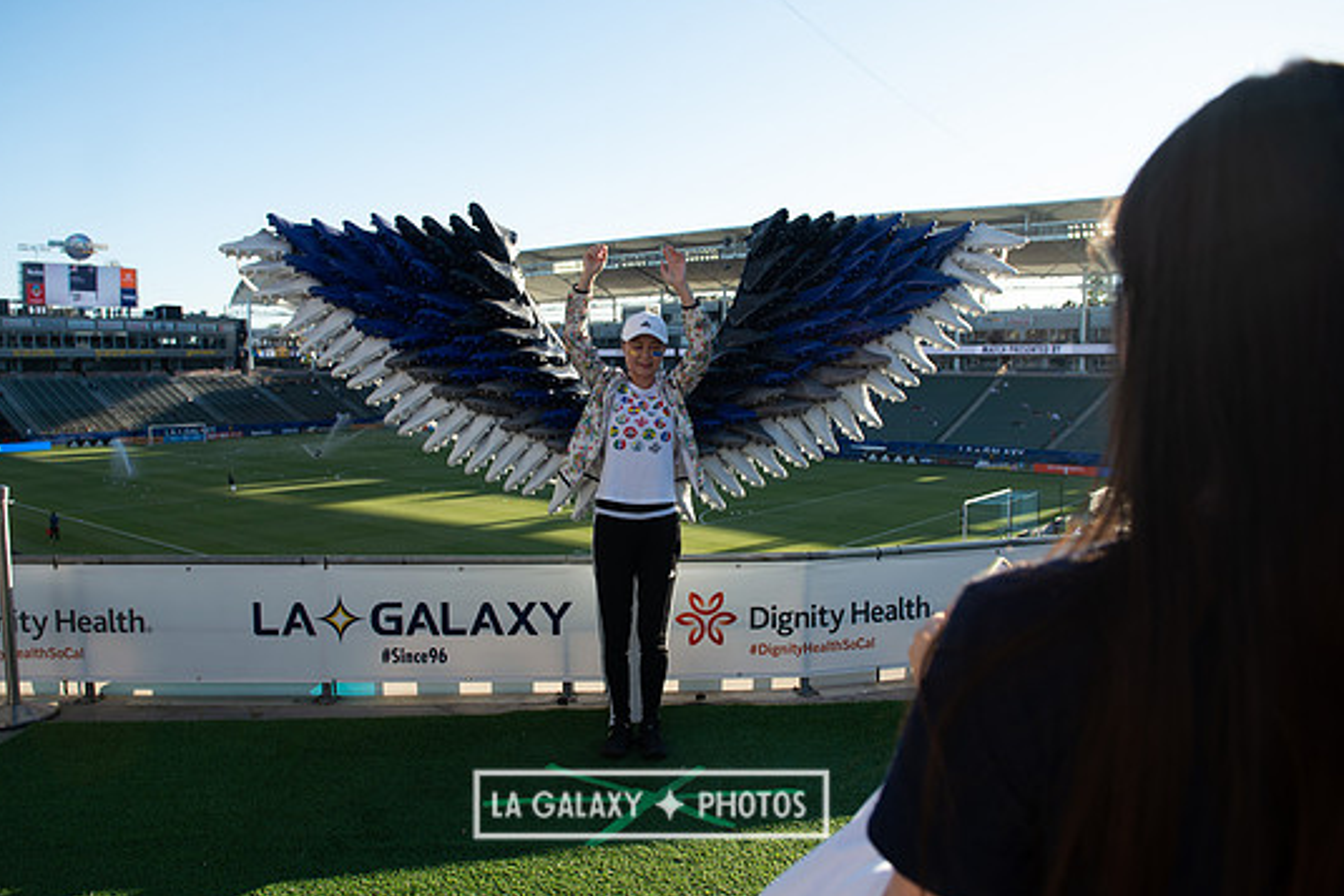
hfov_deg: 69.4
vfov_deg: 49.6
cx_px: 651
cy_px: 428
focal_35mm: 26
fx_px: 971
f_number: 4.5
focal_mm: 24
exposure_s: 1/800
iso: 200
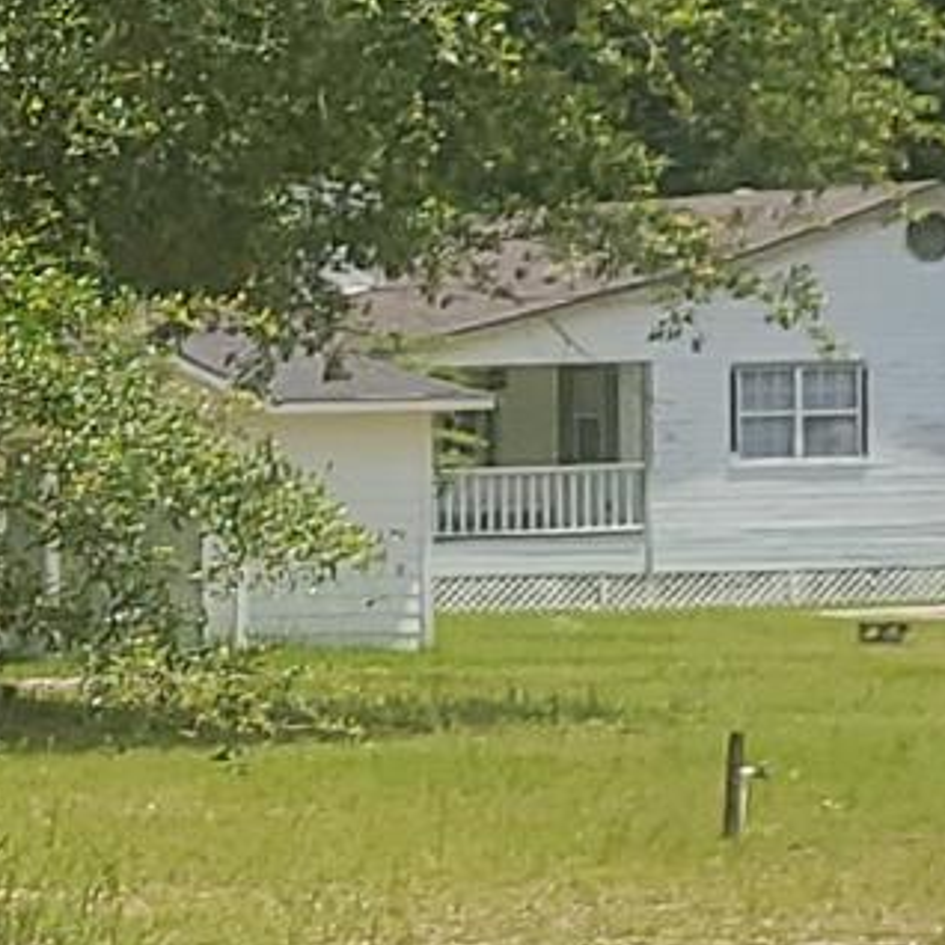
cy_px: 752
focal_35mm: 217
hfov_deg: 7.0
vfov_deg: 8.1
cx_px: -2172
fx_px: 6702
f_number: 1.8
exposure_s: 1/1910
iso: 40
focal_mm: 5.4
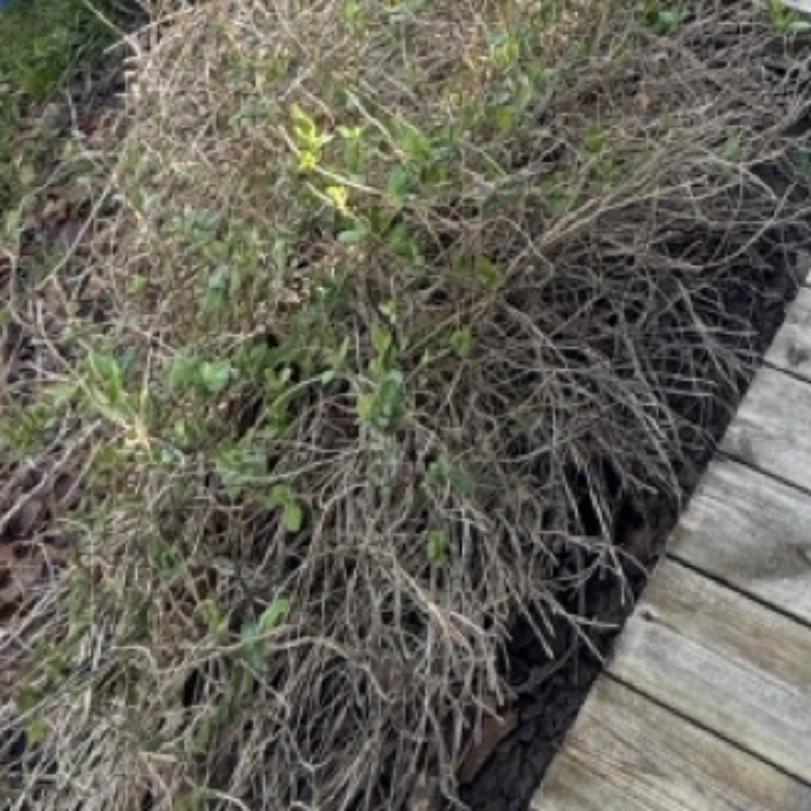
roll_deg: +0.8
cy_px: -509
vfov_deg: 24.3
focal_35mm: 48
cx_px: 843
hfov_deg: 32.1
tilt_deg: -13.7
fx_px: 1272
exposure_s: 1/100
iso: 40
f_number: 2.2
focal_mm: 2.22
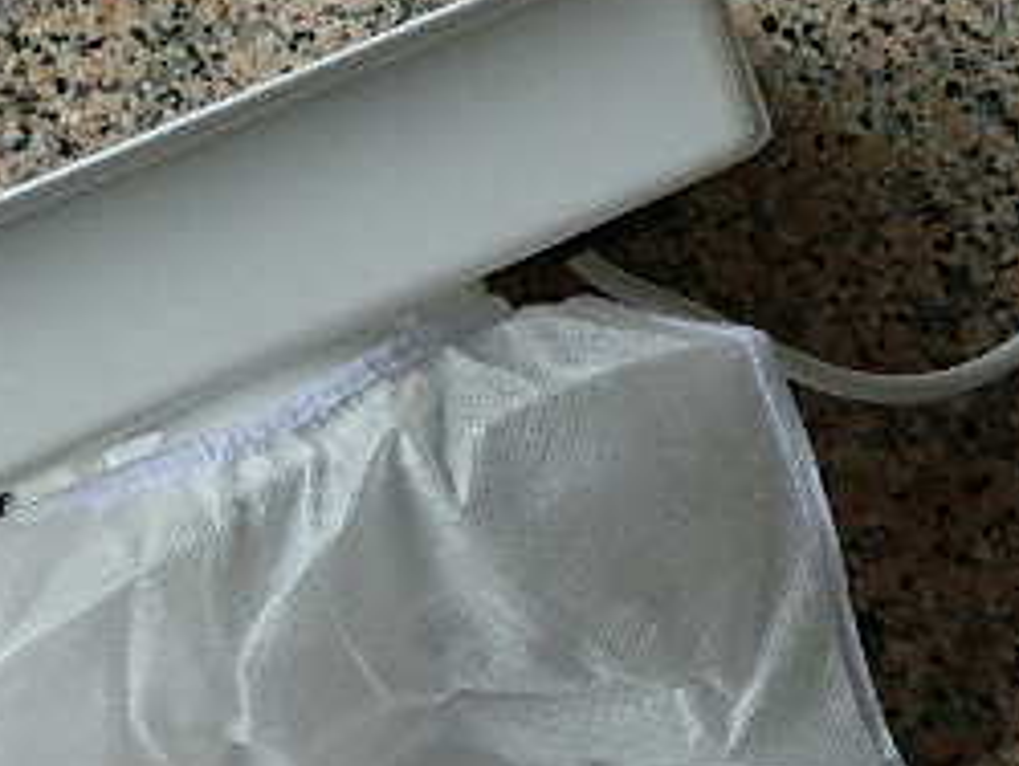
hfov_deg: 30.2
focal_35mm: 64
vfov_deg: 22.9
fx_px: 1886
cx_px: 493
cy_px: 460
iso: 400
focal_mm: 4.5
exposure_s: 1/200
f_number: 3.1
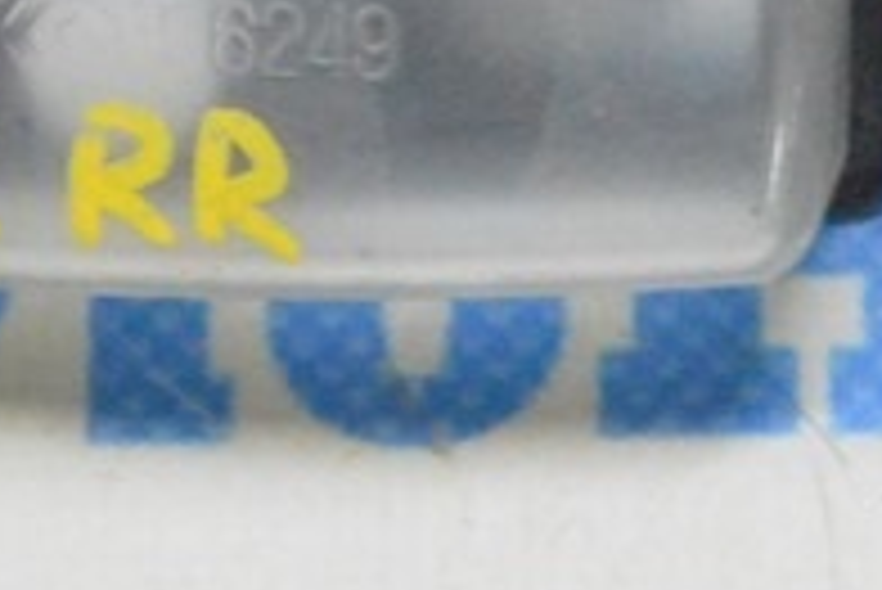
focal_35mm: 360
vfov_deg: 3.8
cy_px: -218
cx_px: 864
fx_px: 8826
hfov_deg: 5.7
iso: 6400
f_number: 20
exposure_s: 1/15
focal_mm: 46
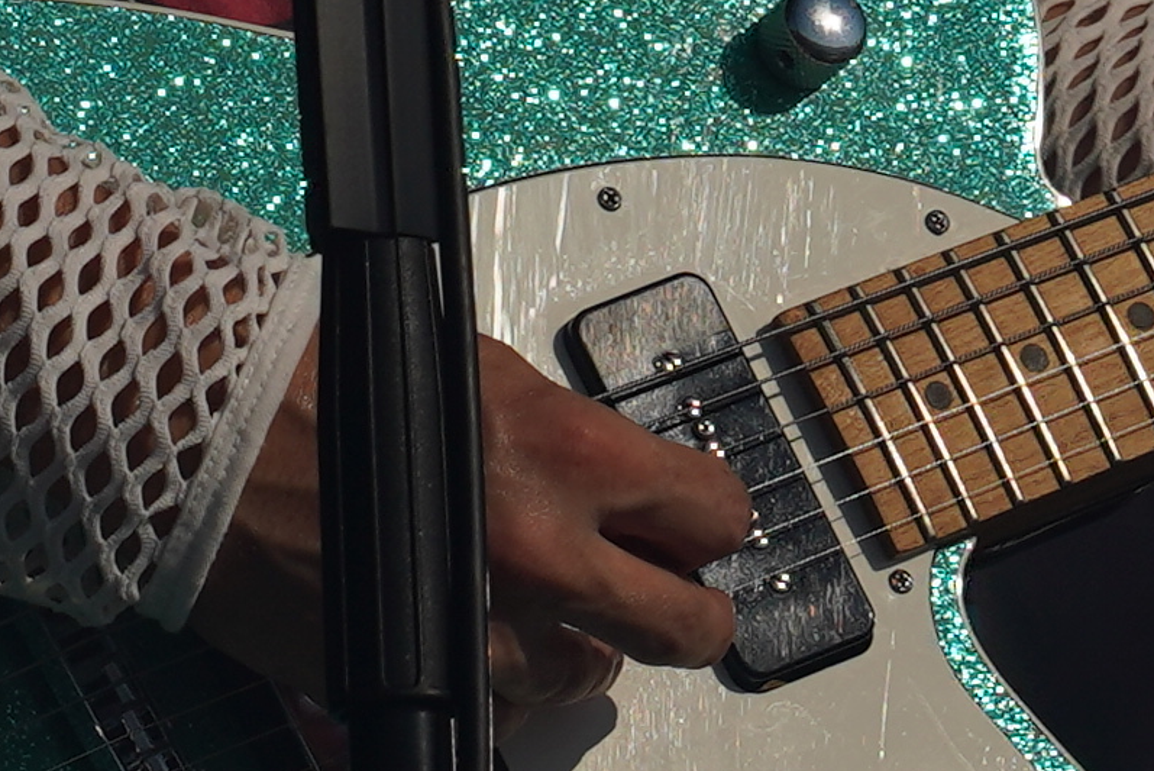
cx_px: 860
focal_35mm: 790
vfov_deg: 1.7
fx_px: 25332
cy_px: -948
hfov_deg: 2.6
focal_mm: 105
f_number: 8
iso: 100
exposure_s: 1/1600
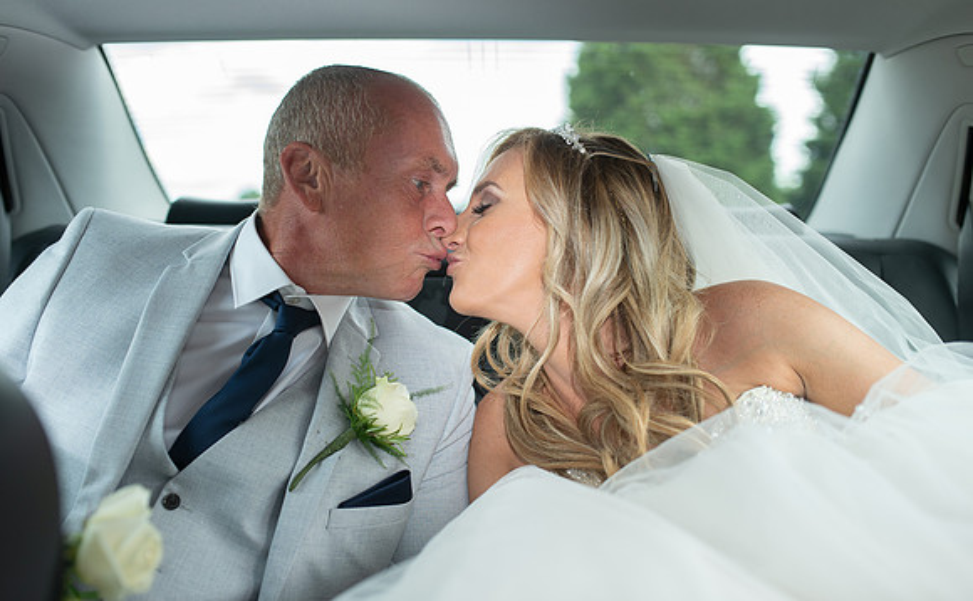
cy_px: 281
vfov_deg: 35.0
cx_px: 486
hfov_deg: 54.2
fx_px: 952
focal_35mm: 36
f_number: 2.8
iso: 100
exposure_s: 1/250
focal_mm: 35
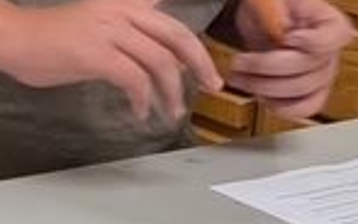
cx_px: -645
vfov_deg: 7.4
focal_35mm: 177
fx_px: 1728
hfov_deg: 9.7
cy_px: 18
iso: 167
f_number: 1.68
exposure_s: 1/120
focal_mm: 6.9
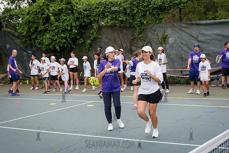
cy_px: 76
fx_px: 384
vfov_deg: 22.5
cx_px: 114
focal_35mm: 60
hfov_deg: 33.2
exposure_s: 1/800
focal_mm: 60
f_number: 5
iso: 1000
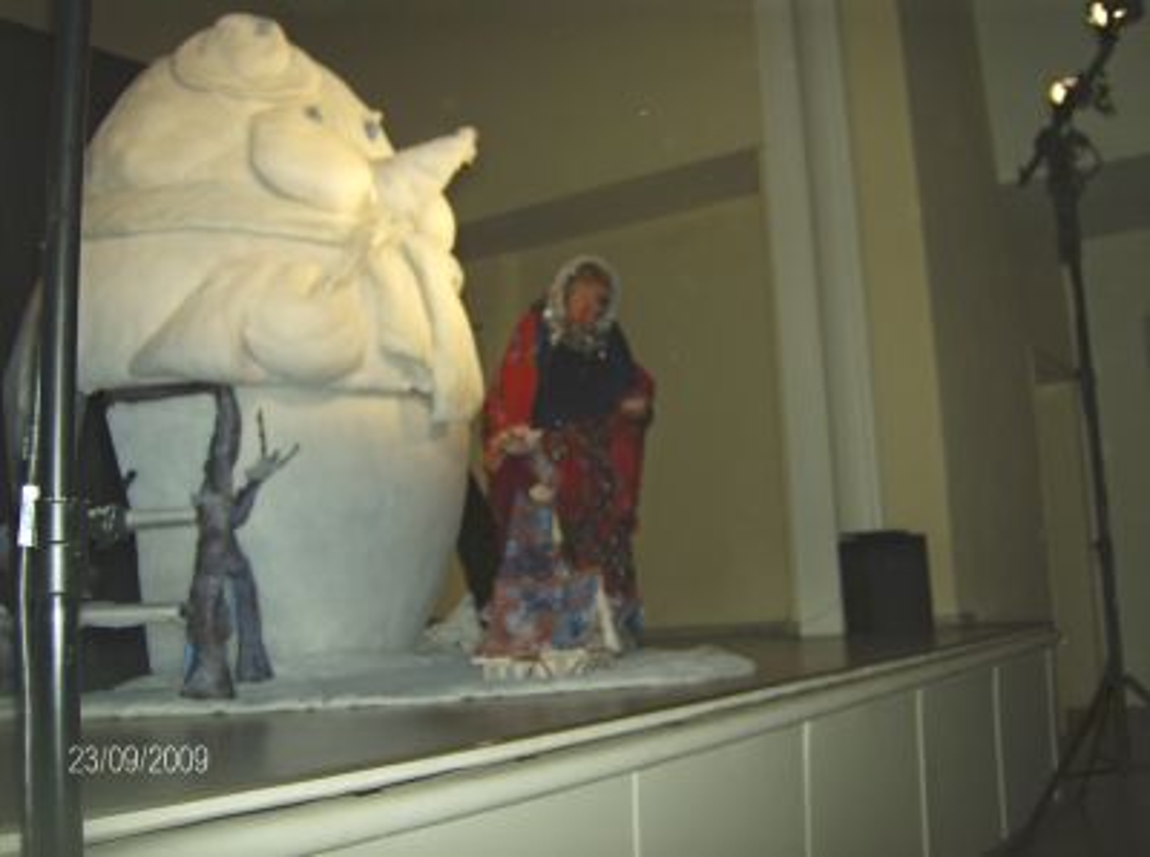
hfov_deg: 51.5
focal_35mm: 36
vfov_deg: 39.5
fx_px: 1193
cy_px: 428
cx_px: 575
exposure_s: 1/60
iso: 200
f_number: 2.8
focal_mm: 6
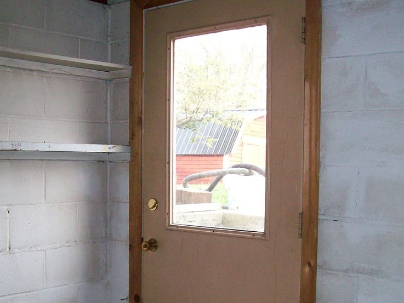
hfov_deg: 38.1
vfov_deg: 28.9
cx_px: 183
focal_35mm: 50
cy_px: 208
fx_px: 584
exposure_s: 1/64
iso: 200
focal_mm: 6
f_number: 2.7
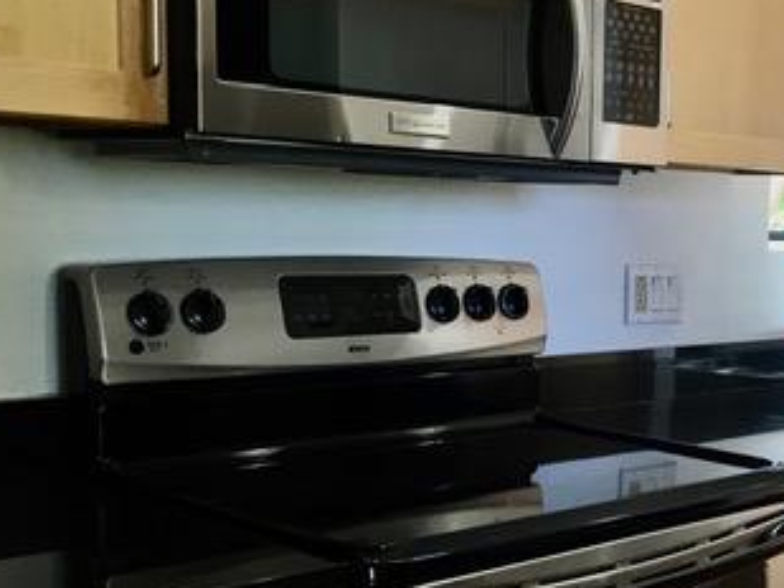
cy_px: 395
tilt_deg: -7.1
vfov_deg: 24.3
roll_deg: -1.8
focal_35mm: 60
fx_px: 1359
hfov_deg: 30.4
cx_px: 738
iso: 32
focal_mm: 4.15
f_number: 2.2
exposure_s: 1/30
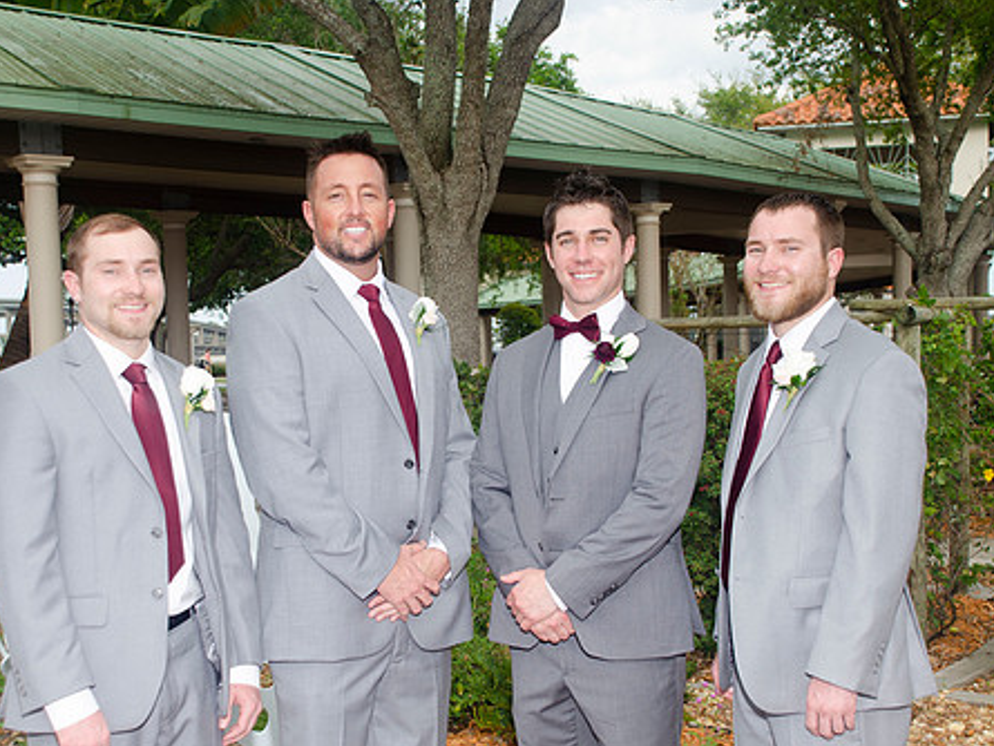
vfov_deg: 24.4
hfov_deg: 32.2
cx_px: 476
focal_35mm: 60
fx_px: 1723
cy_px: 427
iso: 100
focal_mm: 32
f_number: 5.6
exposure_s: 1/250
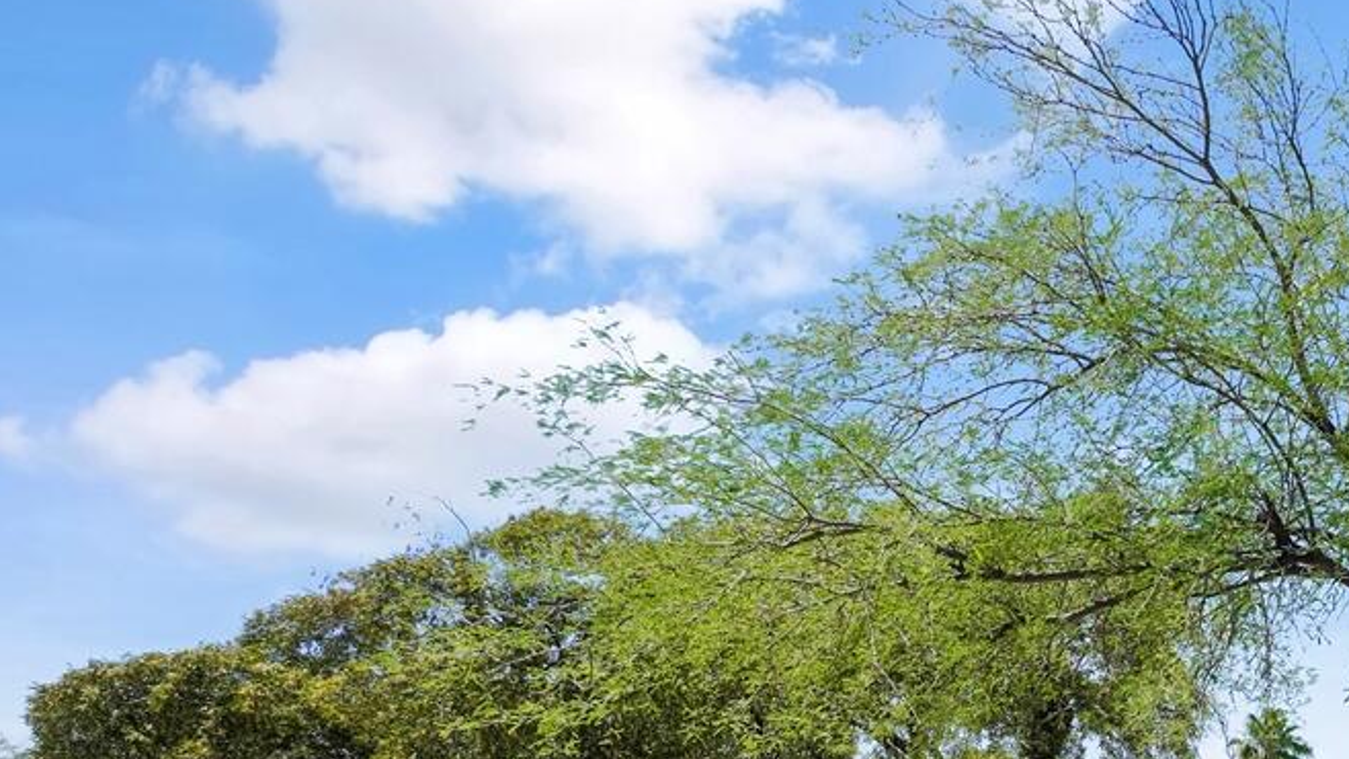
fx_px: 1538
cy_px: 802
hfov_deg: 41.5
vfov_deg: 25.9
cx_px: 1337
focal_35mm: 43
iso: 100
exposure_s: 1/250
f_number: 8
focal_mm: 12
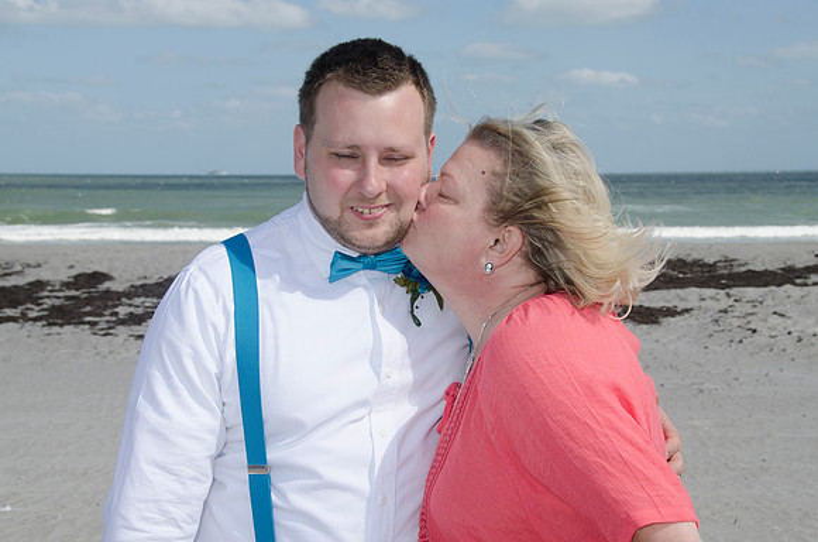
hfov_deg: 32.0
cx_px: 409
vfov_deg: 21.5
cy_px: 271
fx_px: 1428
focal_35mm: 63
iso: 100
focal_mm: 42
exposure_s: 1/250
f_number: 11
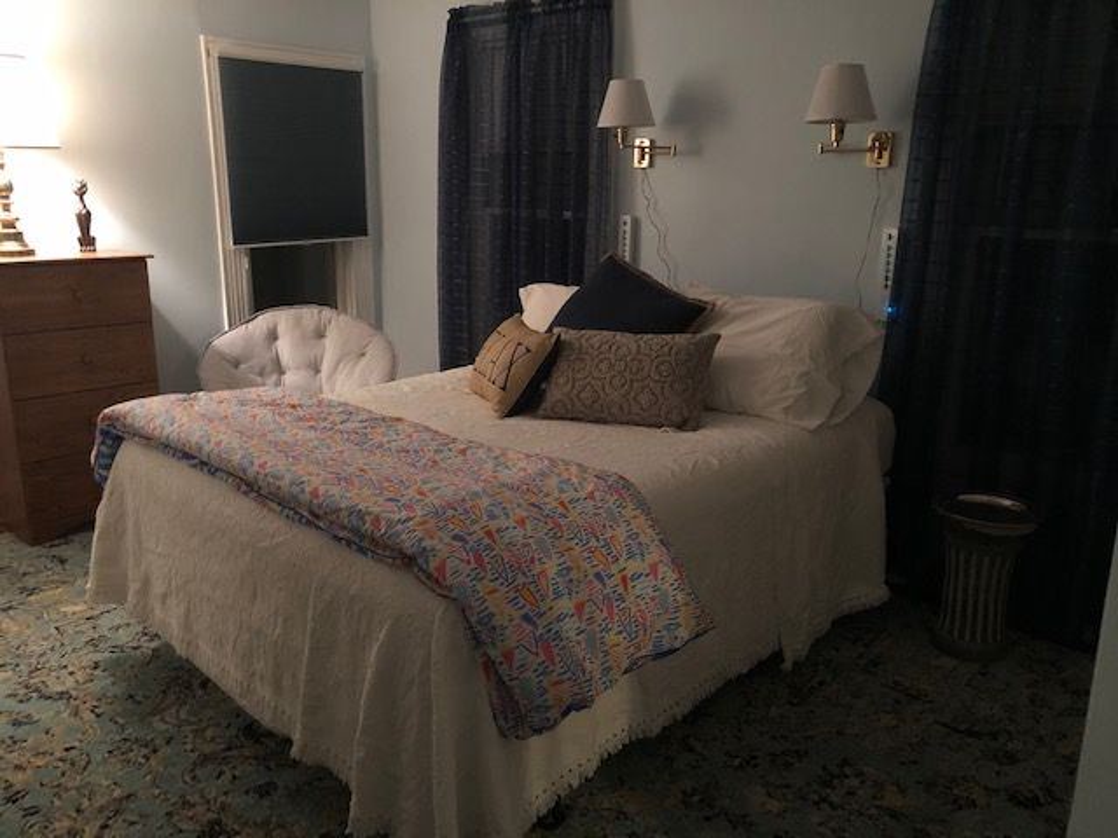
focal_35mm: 28
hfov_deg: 63.4
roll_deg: -0.5
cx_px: 559
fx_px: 904
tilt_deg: -15.1
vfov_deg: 49.7
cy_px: 419
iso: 125
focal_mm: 4
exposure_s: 1/4
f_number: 1.8
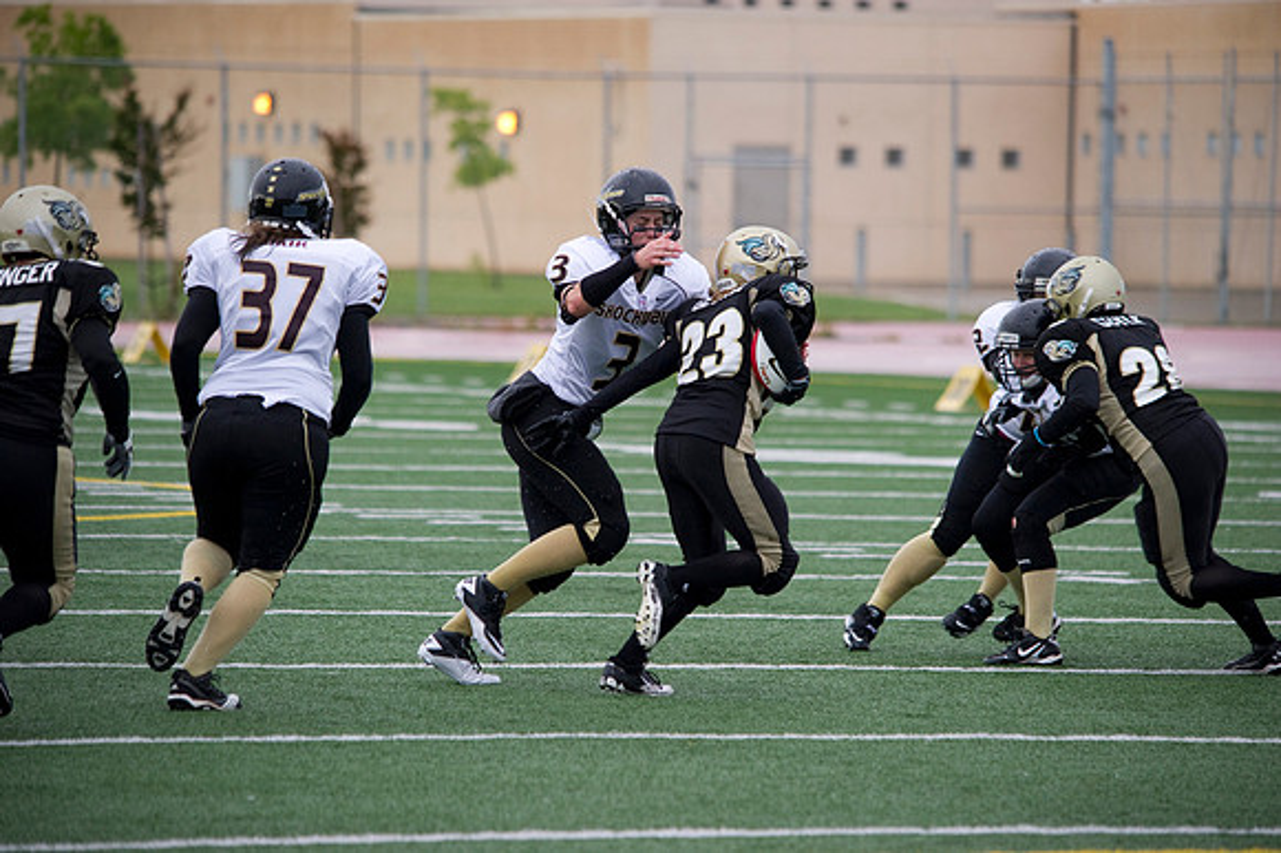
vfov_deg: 3.9
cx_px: 640
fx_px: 12447
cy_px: 426
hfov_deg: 5.9
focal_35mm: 350
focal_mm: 350
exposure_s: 1/1000
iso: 2000
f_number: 6
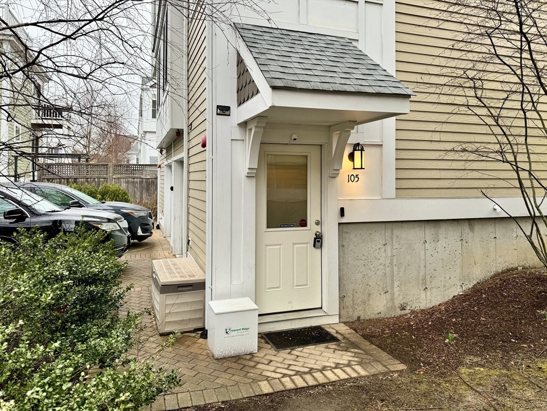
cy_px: 206
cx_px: 274
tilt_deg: -2.4
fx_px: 379
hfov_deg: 71.6
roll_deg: -0.3
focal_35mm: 24
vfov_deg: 56.8
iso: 64
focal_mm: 6.86
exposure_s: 1/241
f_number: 1.78
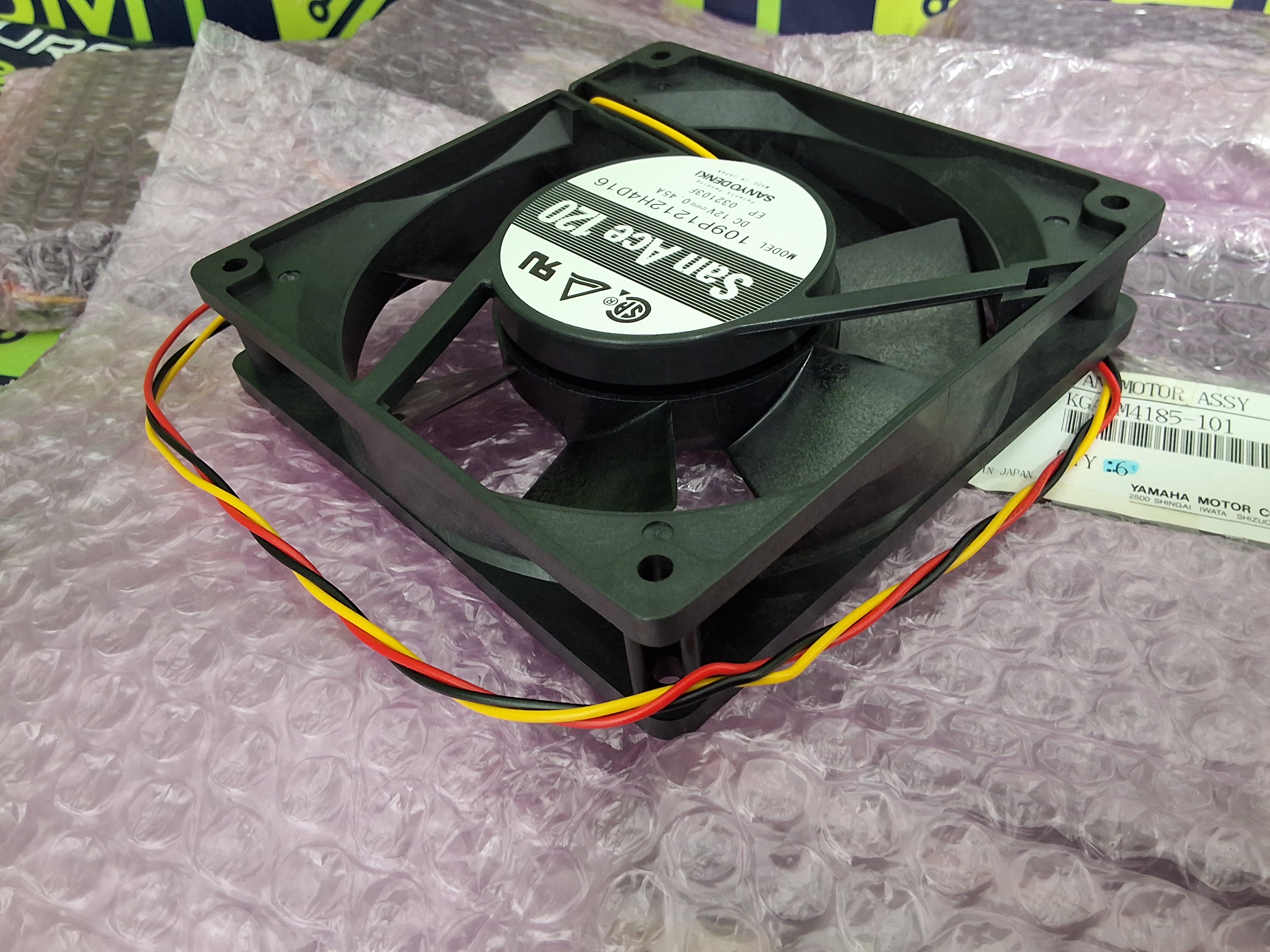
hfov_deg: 63.4
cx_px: 635
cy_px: 476
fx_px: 1027
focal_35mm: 28
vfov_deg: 49.7
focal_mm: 2.91
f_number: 1.9
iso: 320
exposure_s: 1/24
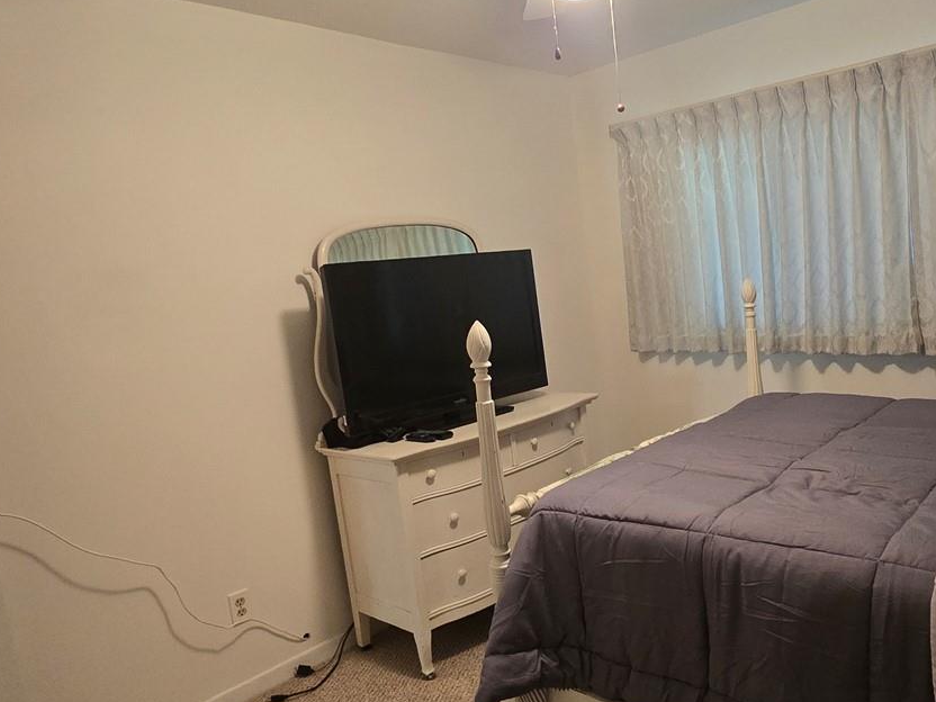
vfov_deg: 54.9
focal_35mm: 25
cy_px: 363
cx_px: 595
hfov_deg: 68.1
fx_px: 676
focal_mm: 2.2
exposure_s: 1/60
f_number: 2.2
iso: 500
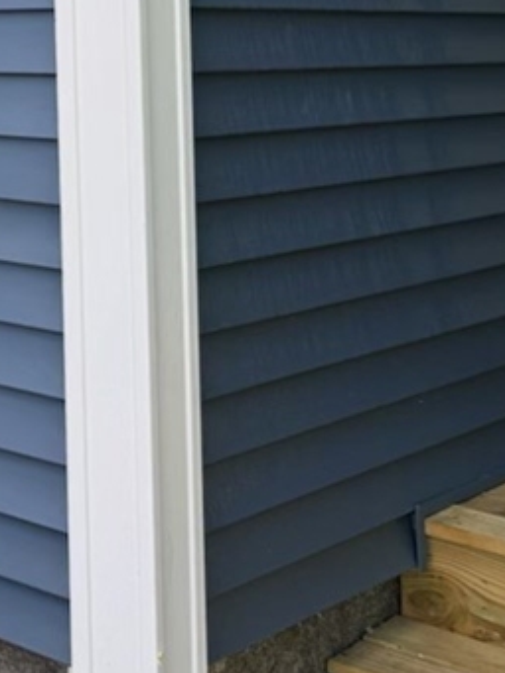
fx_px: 1400
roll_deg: +0.3
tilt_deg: +3.4
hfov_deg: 16.4
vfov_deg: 25.3
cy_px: -41
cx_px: -460
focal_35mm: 72
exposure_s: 1/858
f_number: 1.78
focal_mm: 6.76
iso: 100
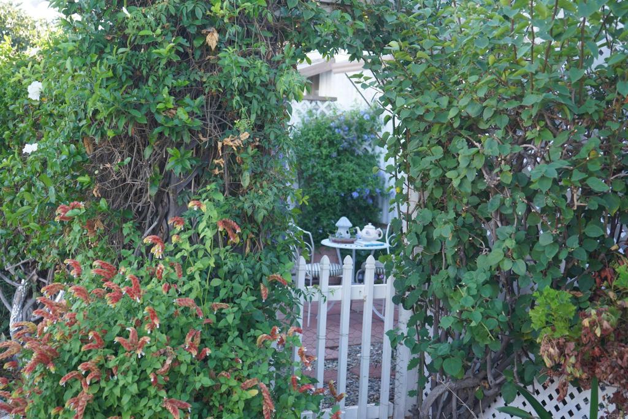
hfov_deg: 45.4
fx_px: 750
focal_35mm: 43
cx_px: 314
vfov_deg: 31.2
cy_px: 210
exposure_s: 1/160
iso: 320
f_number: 4.5
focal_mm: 43
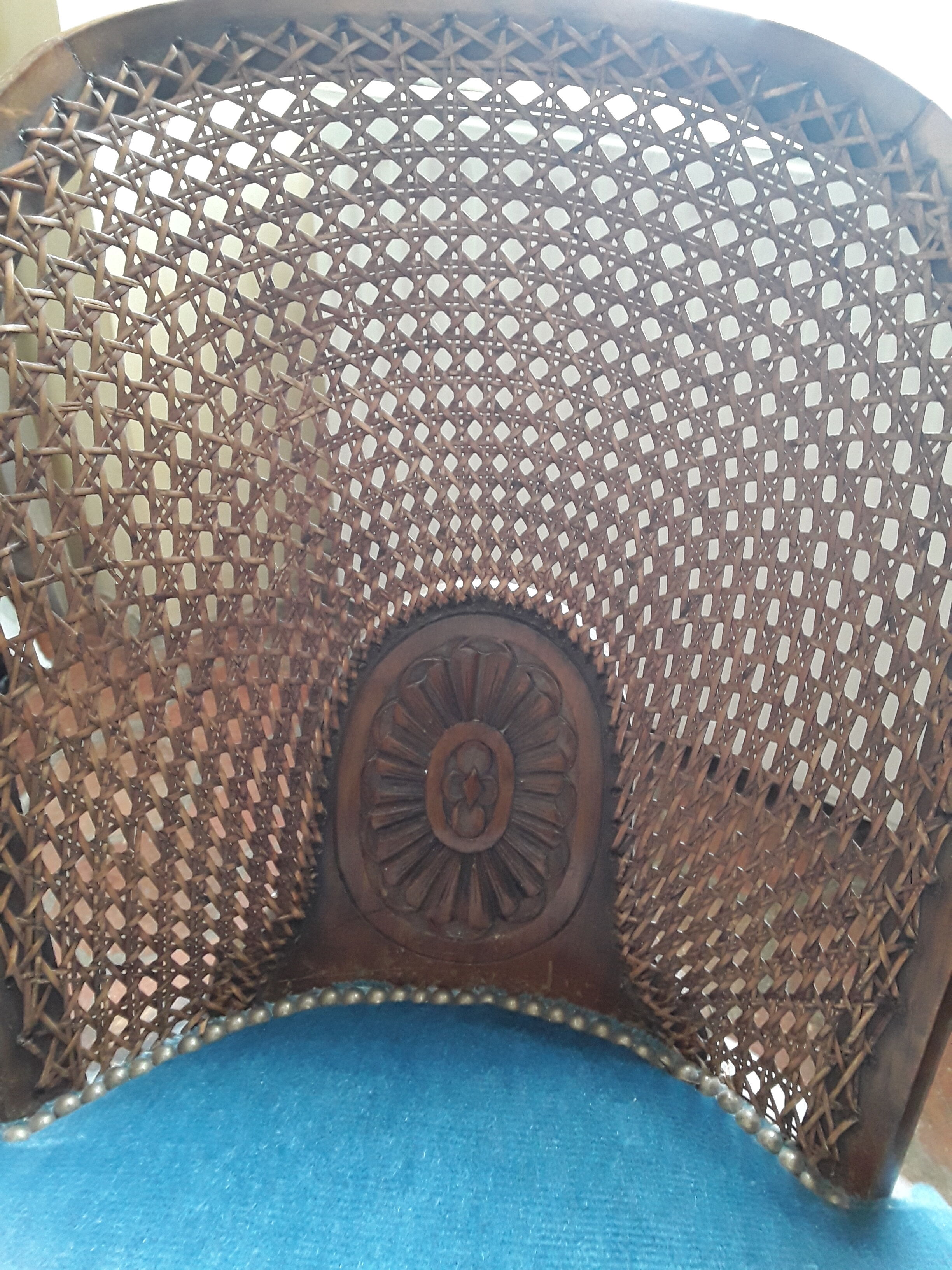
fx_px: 990
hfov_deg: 51.4
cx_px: 476
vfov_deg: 65.3
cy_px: 635
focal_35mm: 27
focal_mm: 2.91
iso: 160
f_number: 1.9
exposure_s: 1/20
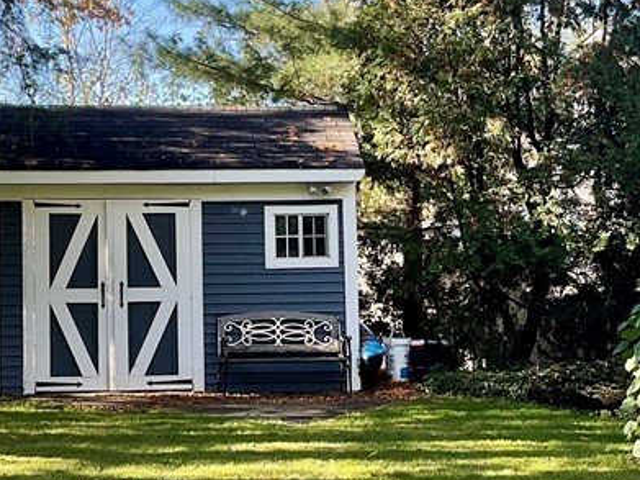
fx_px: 1405
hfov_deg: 25.6
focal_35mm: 76
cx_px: 273
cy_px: 331
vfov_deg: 19.3
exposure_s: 1/199
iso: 16
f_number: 1.8
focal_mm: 3
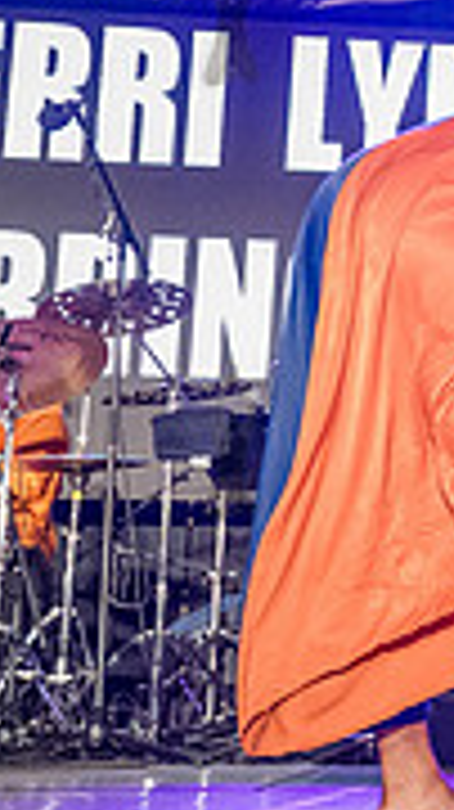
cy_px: 298
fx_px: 2101
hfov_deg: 11.0
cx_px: 979
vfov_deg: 21.7
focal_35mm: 98
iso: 6400
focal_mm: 24
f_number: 3.5
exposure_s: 1/400
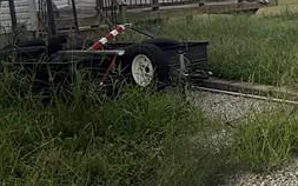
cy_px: 16
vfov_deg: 21.1
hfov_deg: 25.9
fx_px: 487
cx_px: 438
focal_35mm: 60
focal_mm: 2.22
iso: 50
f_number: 2.2
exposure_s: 1/1534
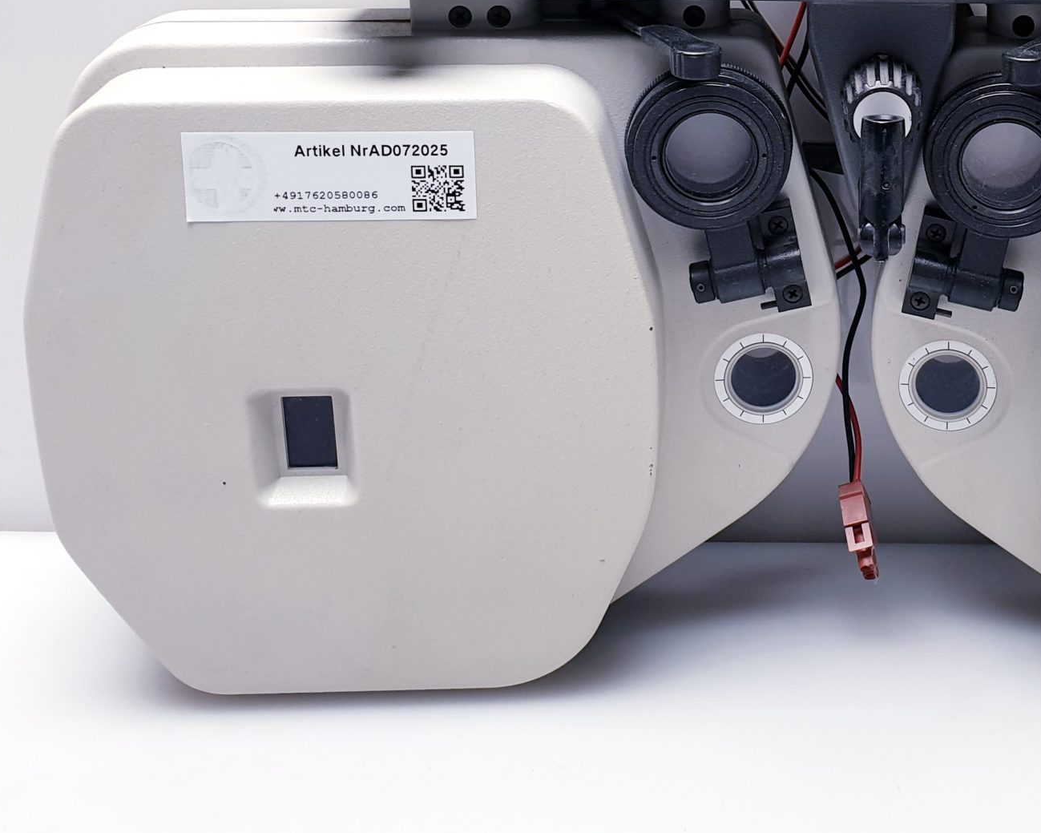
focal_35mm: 50
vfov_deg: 29.3
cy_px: 126
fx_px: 1540
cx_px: 874
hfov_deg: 35.8
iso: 50
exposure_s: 1/50
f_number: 2.4
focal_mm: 4.3
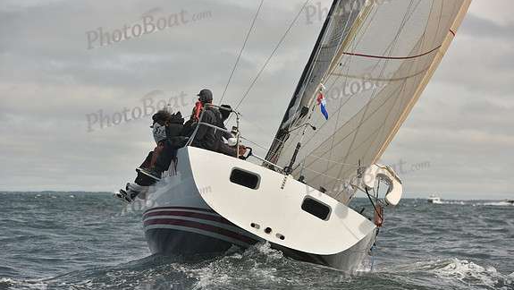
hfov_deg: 16.3
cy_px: 143
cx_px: 258
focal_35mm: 132
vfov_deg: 9.2
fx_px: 1800
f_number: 7.1
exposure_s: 1/1000
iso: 320
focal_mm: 125
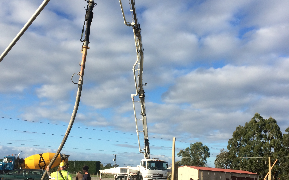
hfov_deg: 47.2
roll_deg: -1.4
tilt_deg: +12.6
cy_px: 104
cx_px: 144
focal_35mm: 42
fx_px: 331
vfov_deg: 30.5
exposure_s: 1/1953
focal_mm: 4.15
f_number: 2.2
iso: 32
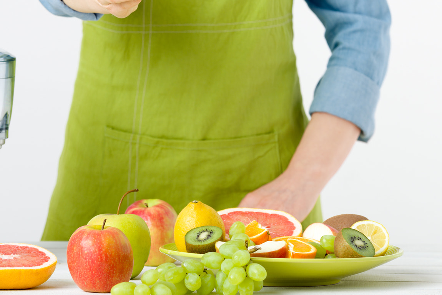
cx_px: 157
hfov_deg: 7.5
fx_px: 3390
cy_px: 62
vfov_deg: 5.0
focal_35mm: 276
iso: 40
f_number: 7.1
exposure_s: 1/250
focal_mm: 155
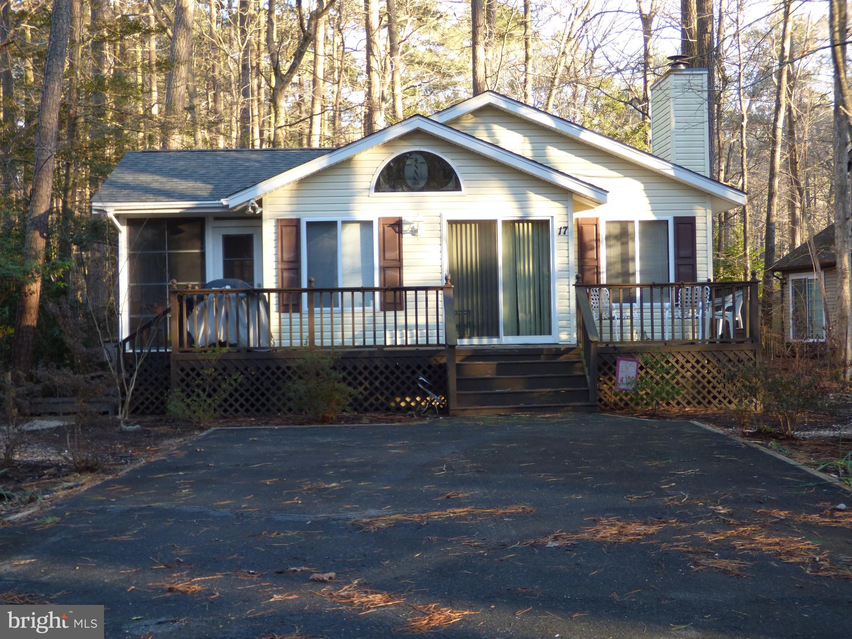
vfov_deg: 30.3
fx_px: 1181
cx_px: 426
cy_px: 320
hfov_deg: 39.7
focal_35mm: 48
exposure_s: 1/60
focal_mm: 8.24
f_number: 3.8
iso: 160
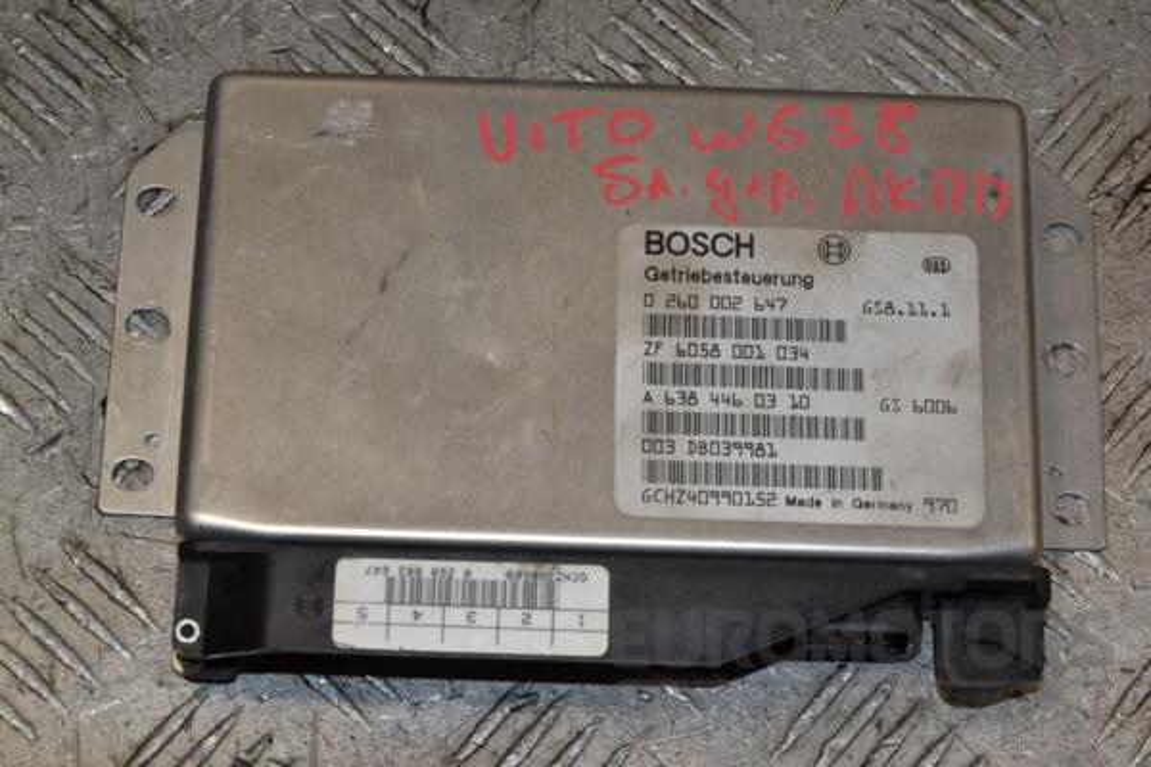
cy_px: 384
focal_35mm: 93
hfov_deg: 21.9
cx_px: 576
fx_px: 2973
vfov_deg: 14.7
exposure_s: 1/200
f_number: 14
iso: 800
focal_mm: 62
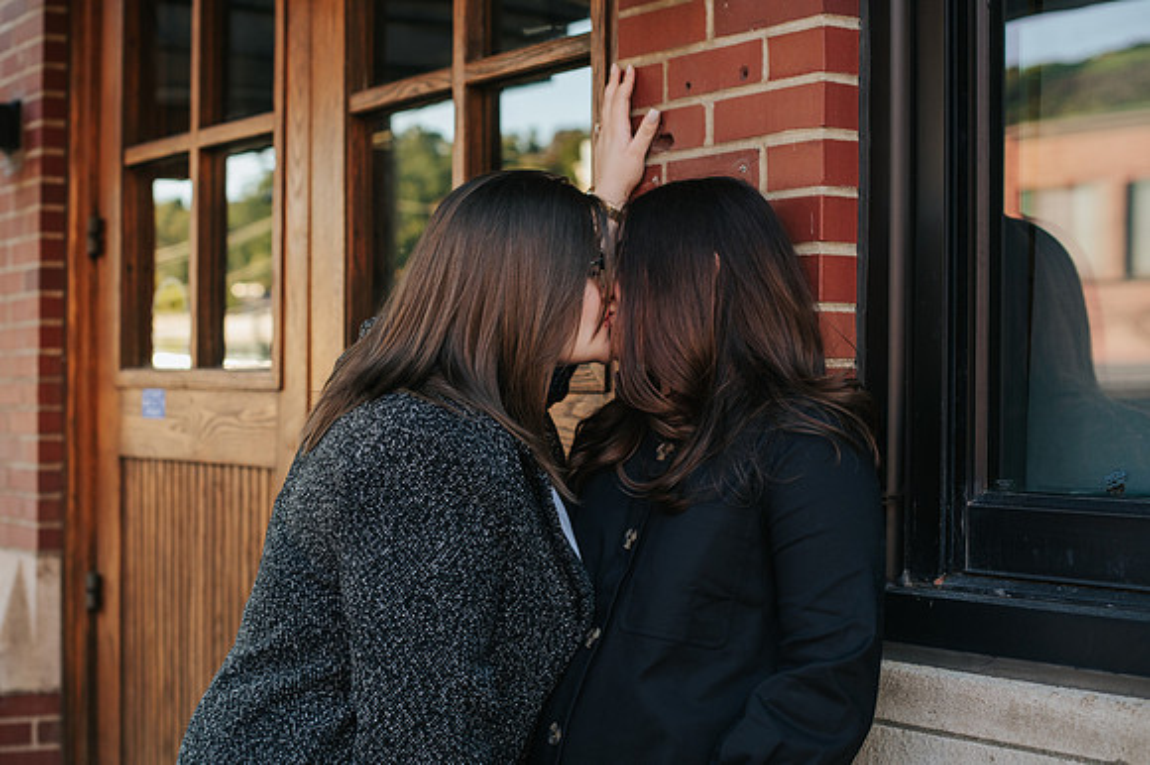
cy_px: 380
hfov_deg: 33.8
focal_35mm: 59
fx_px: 1889
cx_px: 471
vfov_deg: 22.9
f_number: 3.2
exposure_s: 1/400
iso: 800
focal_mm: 50
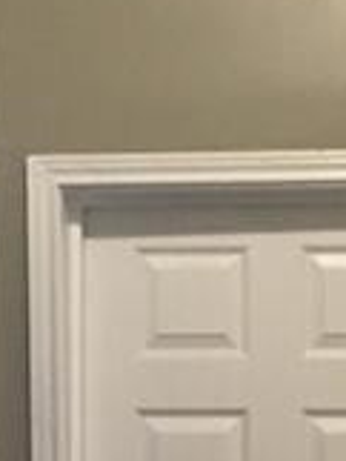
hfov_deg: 10.7
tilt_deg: +1.8
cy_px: 510
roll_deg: -0.9
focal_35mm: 138
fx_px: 1837
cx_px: 283
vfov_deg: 14.0
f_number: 2.2
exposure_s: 1/30
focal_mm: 4.15
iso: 160
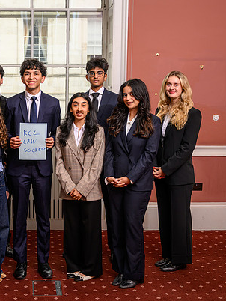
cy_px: 150
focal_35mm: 60
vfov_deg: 32.2
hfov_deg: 24.0
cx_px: 39
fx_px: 522
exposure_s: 1/200
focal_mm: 40
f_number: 4
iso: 80
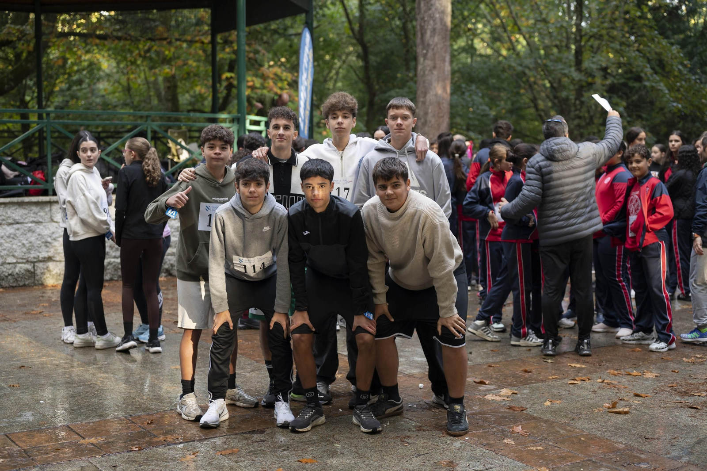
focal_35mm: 50
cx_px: 354
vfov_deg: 27.0
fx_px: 981
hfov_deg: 39.6
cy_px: 236
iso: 200
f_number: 2.8
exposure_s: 1/100
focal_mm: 50
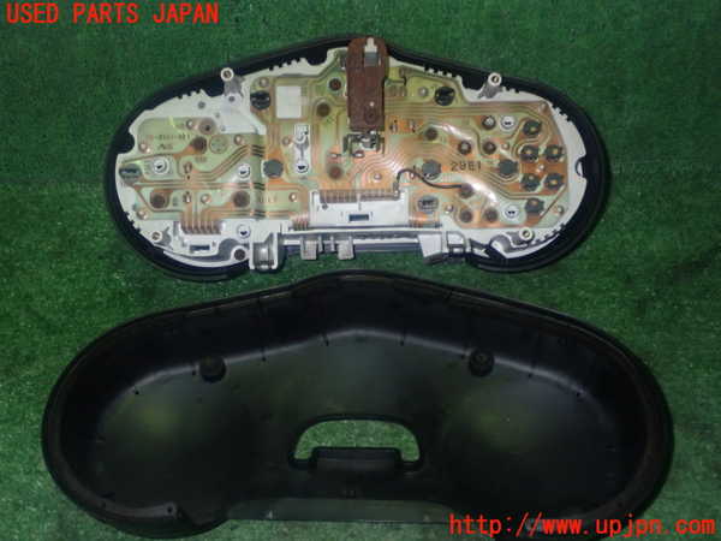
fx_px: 854
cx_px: 360
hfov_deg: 45.8
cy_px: 270
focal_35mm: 41
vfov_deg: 35.1
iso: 800
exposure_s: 1/40
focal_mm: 7.31
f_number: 8
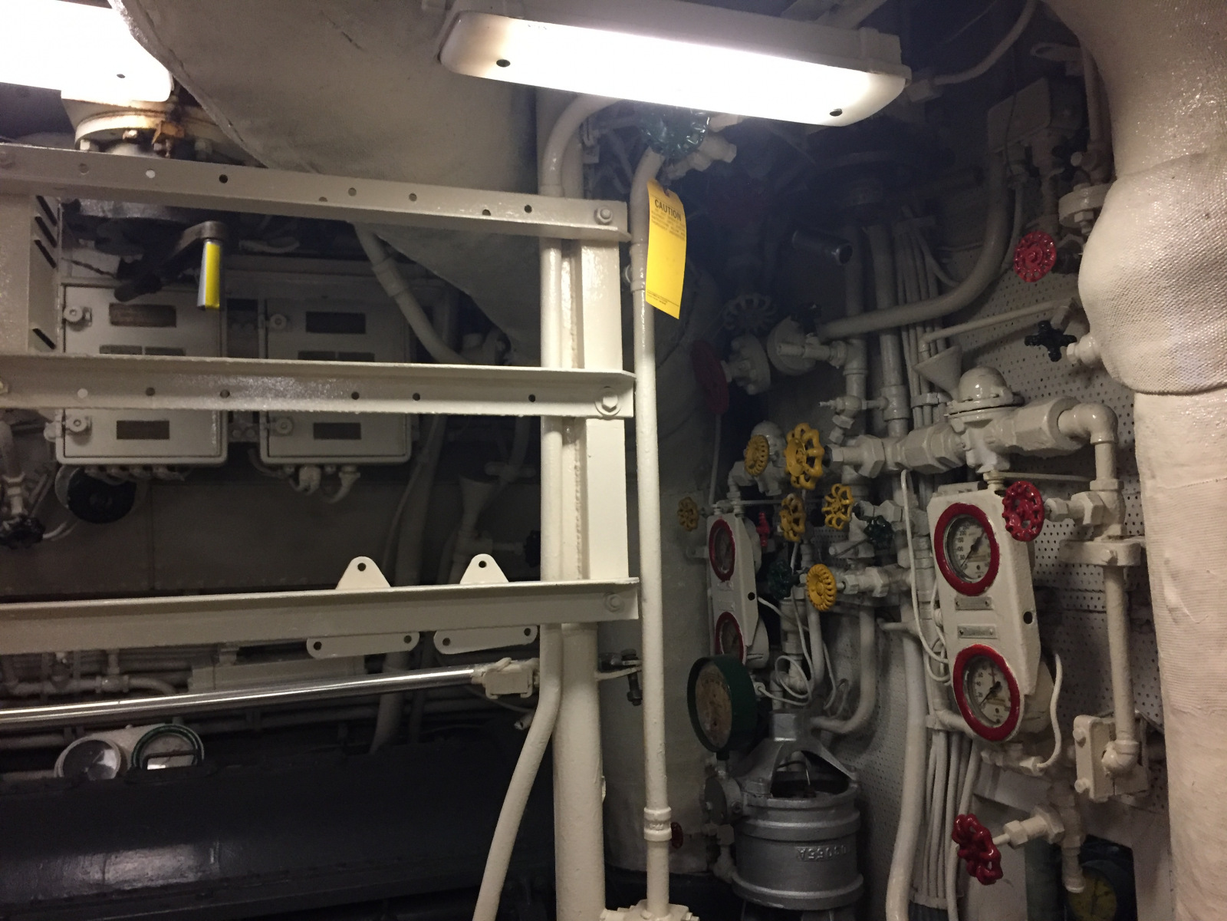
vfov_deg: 48.2
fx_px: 1028
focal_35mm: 29
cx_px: 614
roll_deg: +1.1
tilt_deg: +5.5
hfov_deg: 61.7
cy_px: 460
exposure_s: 1/30
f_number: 2.2
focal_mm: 4.15
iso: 250
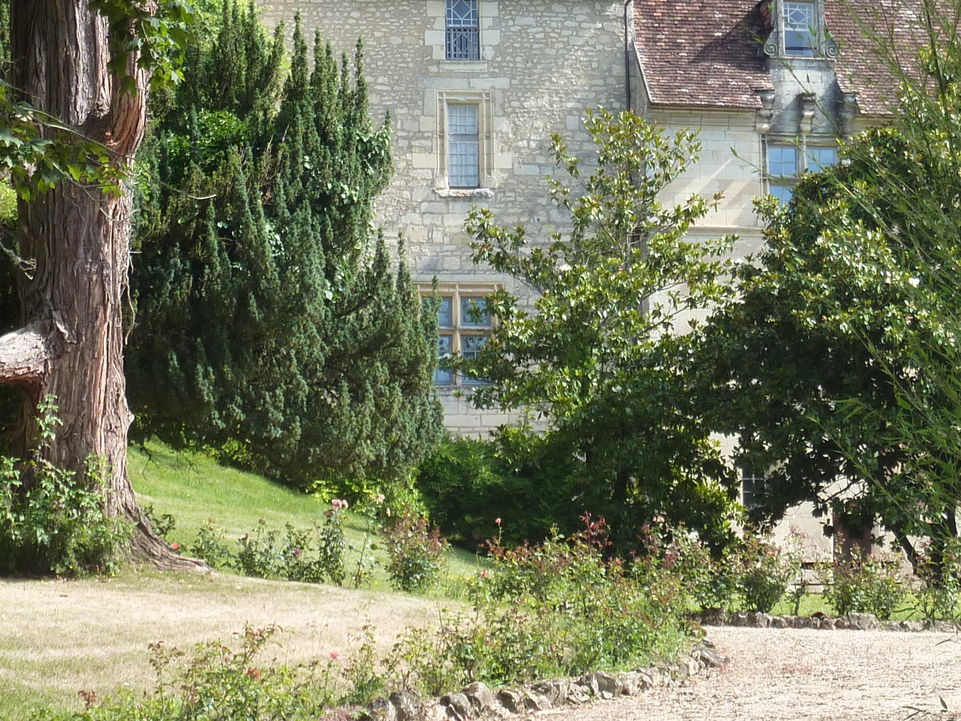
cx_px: 537
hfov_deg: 18.9
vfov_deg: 14.2
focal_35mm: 104
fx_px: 2887
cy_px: 189
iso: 125
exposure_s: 1/200
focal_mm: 8.5
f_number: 3.8
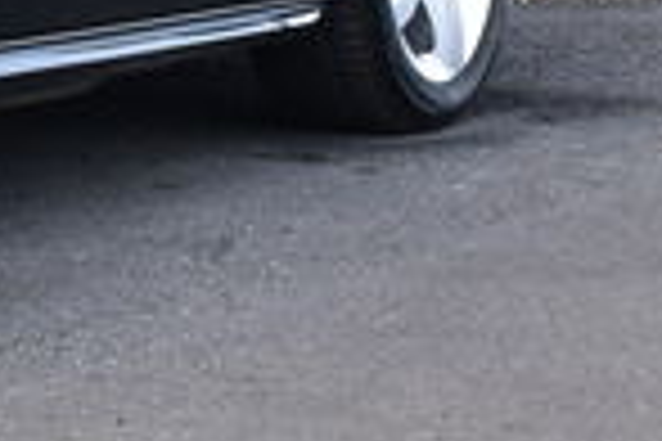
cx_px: -730
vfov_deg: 5.0
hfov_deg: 7.4
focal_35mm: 266
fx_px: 4891
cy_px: -650
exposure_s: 1/80
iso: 400
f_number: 8
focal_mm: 26
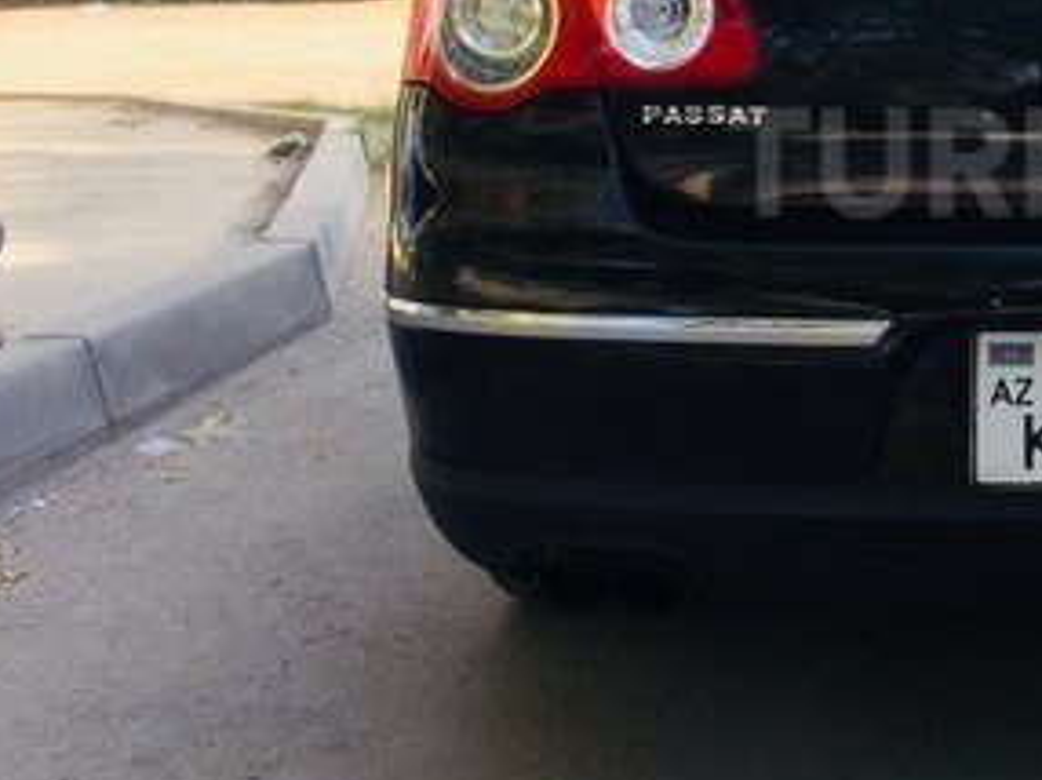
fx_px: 2015
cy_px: 162
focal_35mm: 67
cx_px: 1100
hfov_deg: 27.0
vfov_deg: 21.6
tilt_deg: -8.7
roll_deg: +0.1
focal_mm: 4.15
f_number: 2.2
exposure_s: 1/341
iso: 32
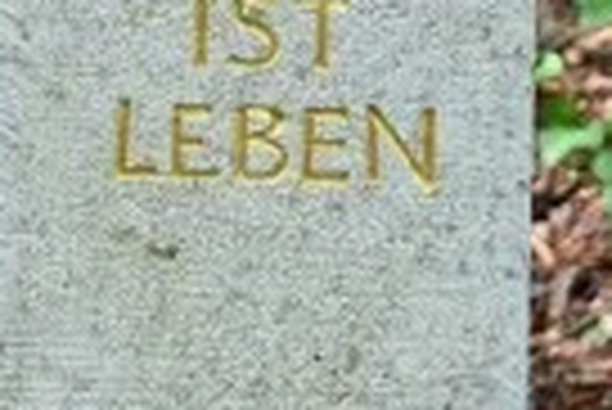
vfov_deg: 4.9
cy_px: -793
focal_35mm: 270
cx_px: 405
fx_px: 4595
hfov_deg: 7.6
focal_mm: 34
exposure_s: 1/125
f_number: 4
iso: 560
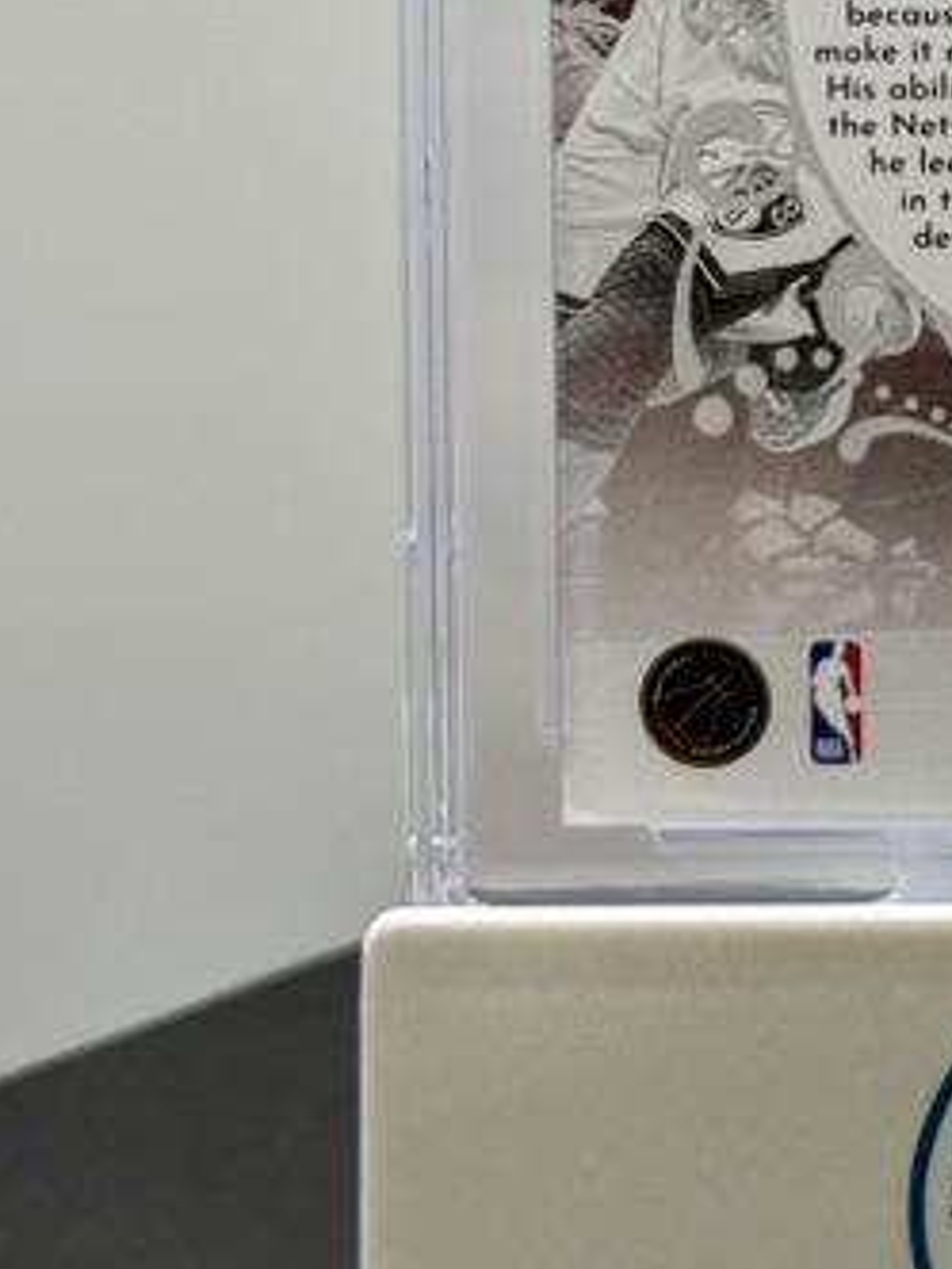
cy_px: 15
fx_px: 5427
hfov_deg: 9.9
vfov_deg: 13.2
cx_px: 1185
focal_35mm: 148
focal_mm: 6.76
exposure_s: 1/287
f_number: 1.78
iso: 64
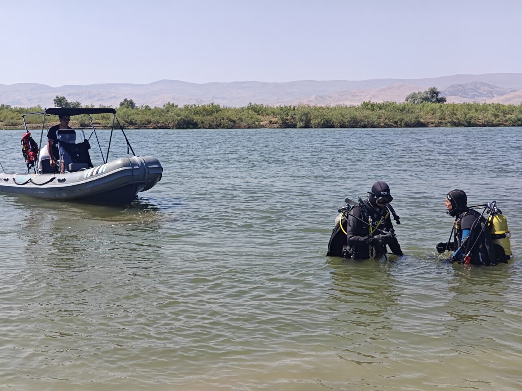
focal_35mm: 47
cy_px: 196
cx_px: 261
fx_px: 709
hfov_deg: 40.4
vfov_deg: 30.9
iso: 50
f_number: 4.5
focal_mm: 7.08
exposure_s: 1/1089
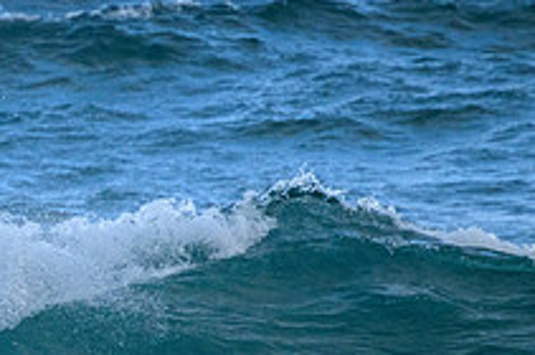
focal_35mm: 2204
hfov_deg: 0.9
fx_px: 32704
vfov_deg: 0.6
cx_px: -188
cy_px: 349
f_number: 11
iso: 3200
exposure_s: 1/1600
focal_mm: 800
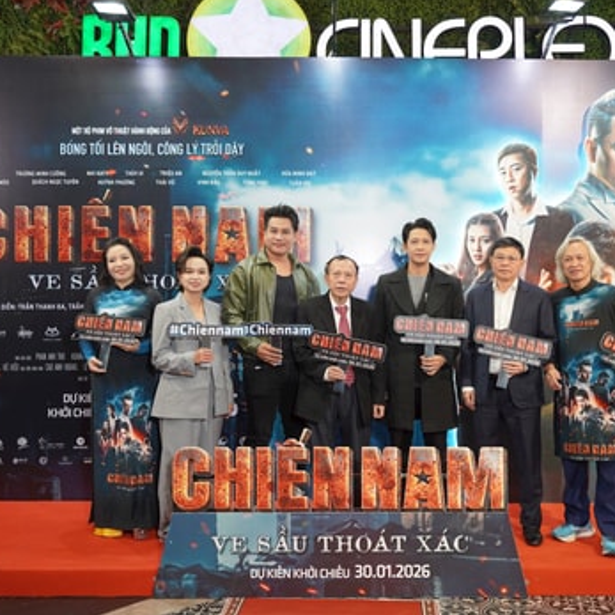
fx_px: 752
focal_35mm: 37
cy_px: 298
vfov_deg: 44.5
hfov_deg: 44.4
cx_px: 339
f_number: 3.5
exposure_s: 1/160
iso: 800
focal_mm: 28.3
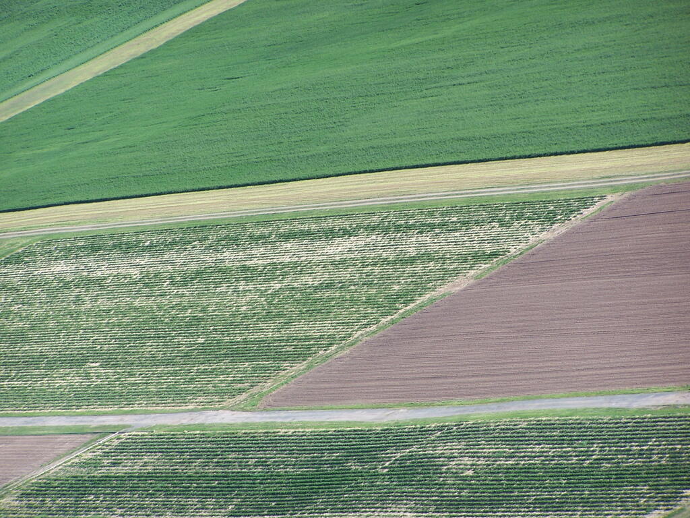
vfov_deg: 6.2
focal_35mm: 238
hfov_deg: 8.3
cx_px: 345
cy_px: 259
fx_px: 4744
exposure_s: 1/500
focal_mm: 39.5
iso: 80
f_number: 3.3
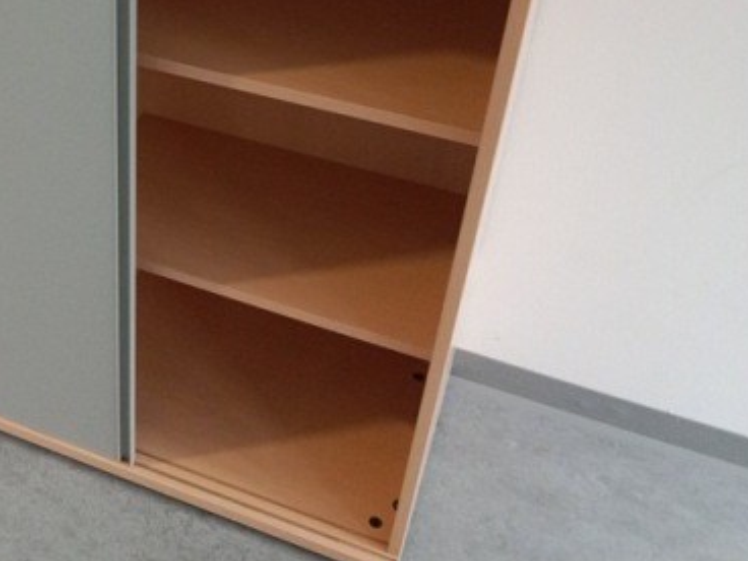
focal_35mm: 47
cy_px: 89
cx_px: 142
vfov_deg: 29.9
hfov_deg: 38.8
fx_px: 1016
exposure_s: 1/20
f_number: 2.2
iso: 574
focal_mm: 3.65
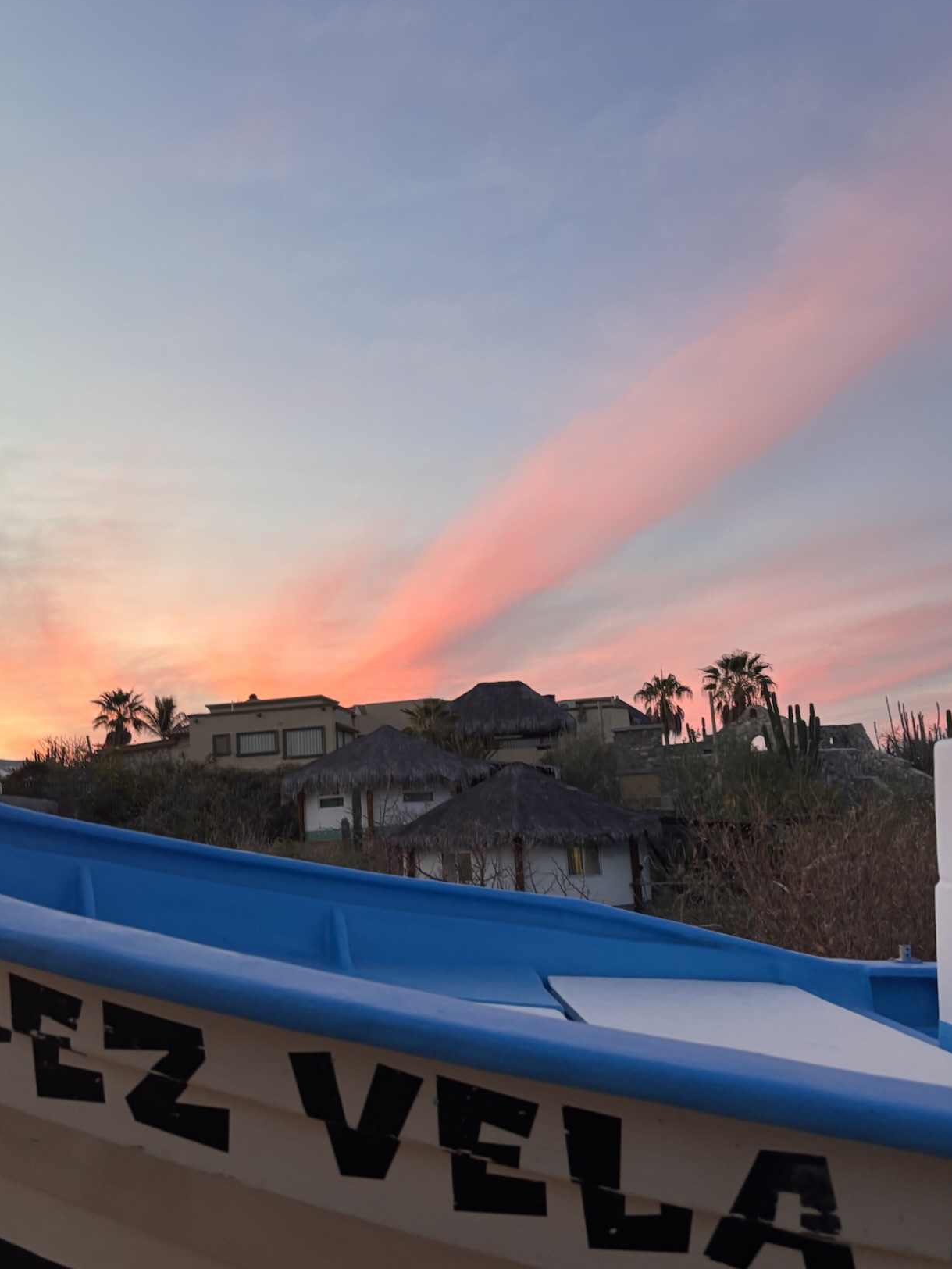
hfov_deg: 44.0
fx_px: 1173
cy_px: 663
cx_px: 397
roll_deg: +1.8
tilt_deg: +4.9
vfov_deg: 56.8
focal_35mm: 32
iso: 125
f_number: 1.6
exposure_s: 1/69
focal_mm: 5.96
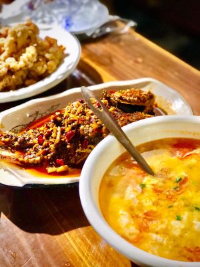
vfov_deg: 33.8
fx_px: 439
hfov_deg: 25.7
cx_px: 100
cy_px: 134
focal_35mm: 57
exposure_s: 1/33
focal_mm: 6.6
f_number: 2.8
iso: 400
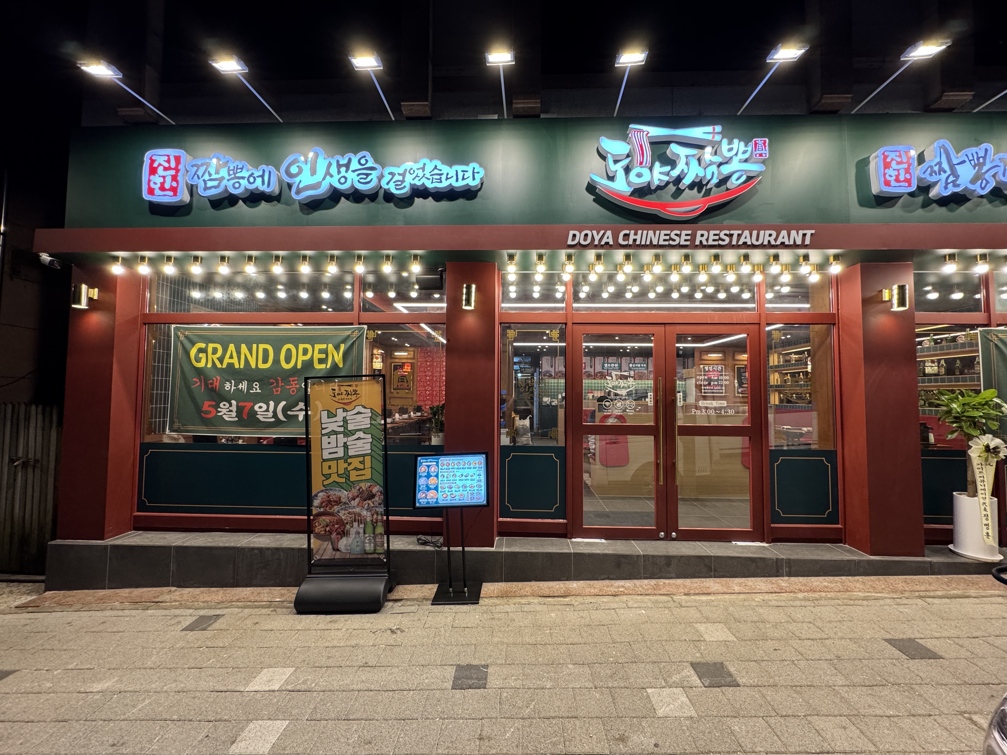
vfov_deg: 85.7
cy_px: 378
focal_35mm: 14
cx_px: 504
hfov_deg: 102.1
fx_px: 407
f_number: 2.2
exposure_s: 1/120
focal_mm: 2.22
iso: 250
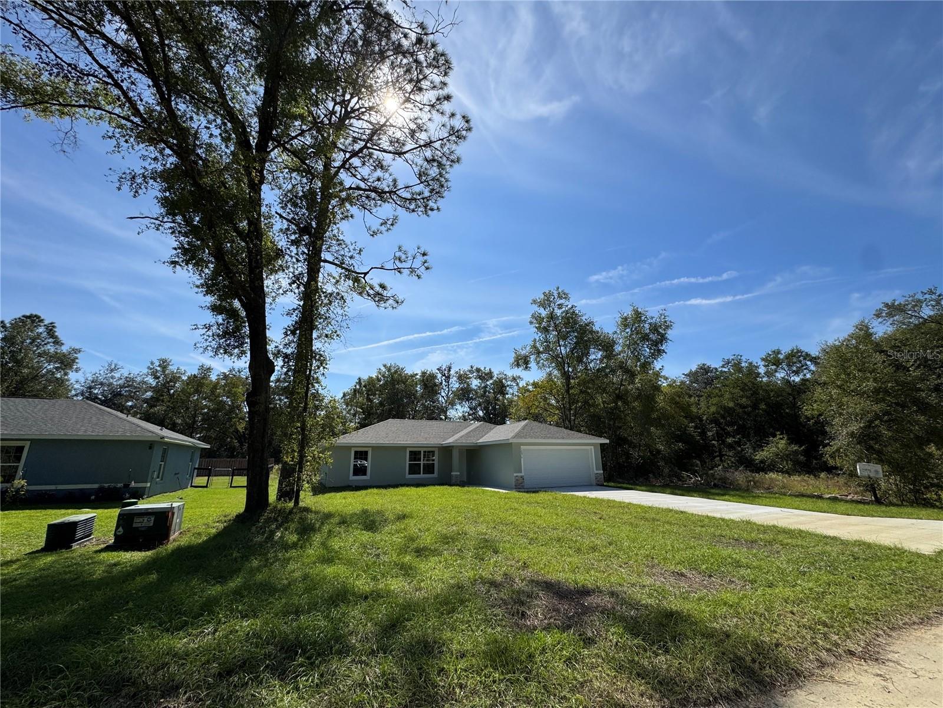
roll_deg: +0.8
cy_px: 354
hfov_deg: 102.1
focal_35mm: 14
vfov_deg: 85.7
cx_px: 472
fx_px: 381
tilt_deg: +16.6
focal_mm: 2.22
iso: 50
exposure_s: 1/3546
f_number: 2.2
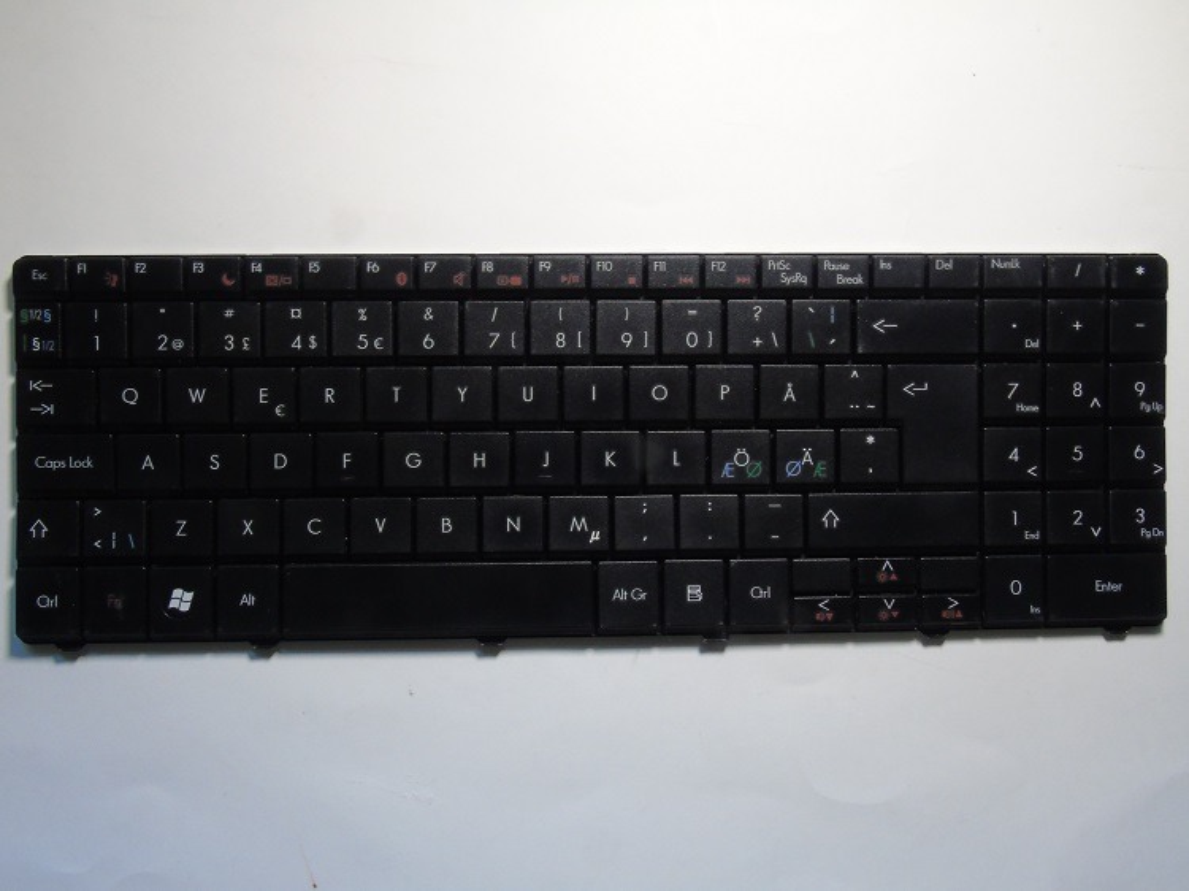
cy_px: 446
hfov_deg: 61.7
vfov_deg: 48.2
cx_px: 594
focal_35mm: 29
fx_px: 996
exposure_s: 1/13
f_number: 6.4
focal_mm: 5.2
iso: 200
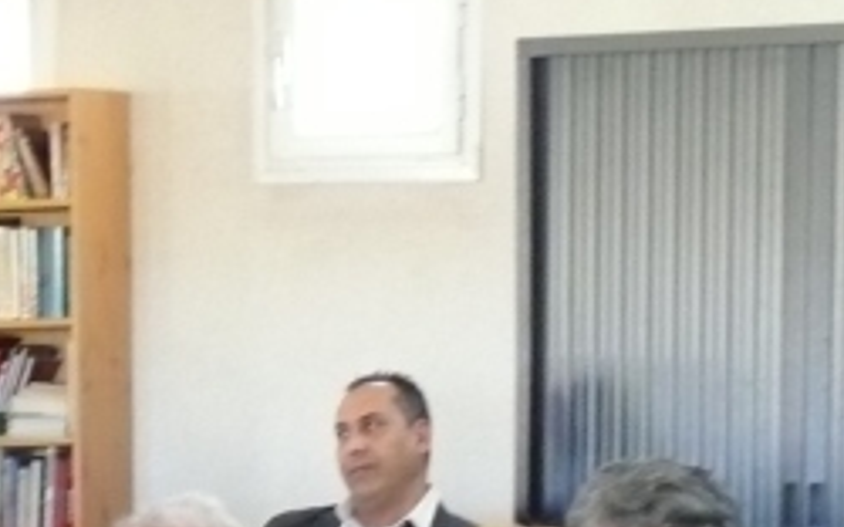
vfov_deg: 8.3
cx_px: -571
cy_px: 922
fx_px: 3495
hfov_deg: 12.8
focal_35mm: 152
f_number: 2.8
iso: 400
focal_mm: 7.4
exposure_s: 1/25
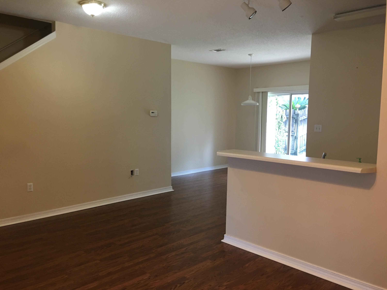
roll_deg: -0.2
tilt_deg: -4.7
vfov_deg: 48.2
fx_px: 324
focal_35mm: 29
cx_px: 194
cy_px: 145
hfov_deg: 61.7
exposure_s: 1/30
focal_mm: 4.15
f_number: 2.2
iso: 100
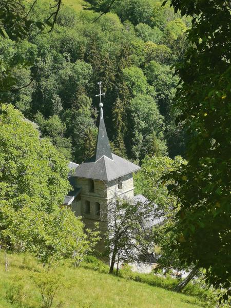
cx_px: 116
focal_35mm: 99
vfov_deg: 19.8
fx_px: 881
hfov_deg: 14.9
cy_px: 154
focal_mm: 7.48
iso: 50
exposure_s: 1/568
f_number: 2.4
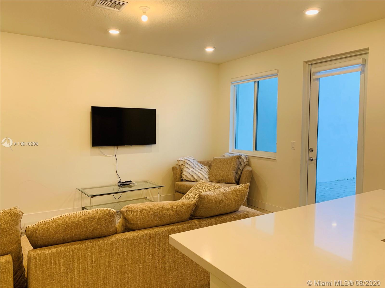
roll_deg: -0.4
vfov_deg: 53.1
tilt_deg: -2.4
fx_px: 289
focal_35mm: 26
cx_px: 192
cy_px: 144
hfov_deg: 67.3
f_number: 1.8
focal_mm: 4.25
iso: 80
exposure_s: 1/120
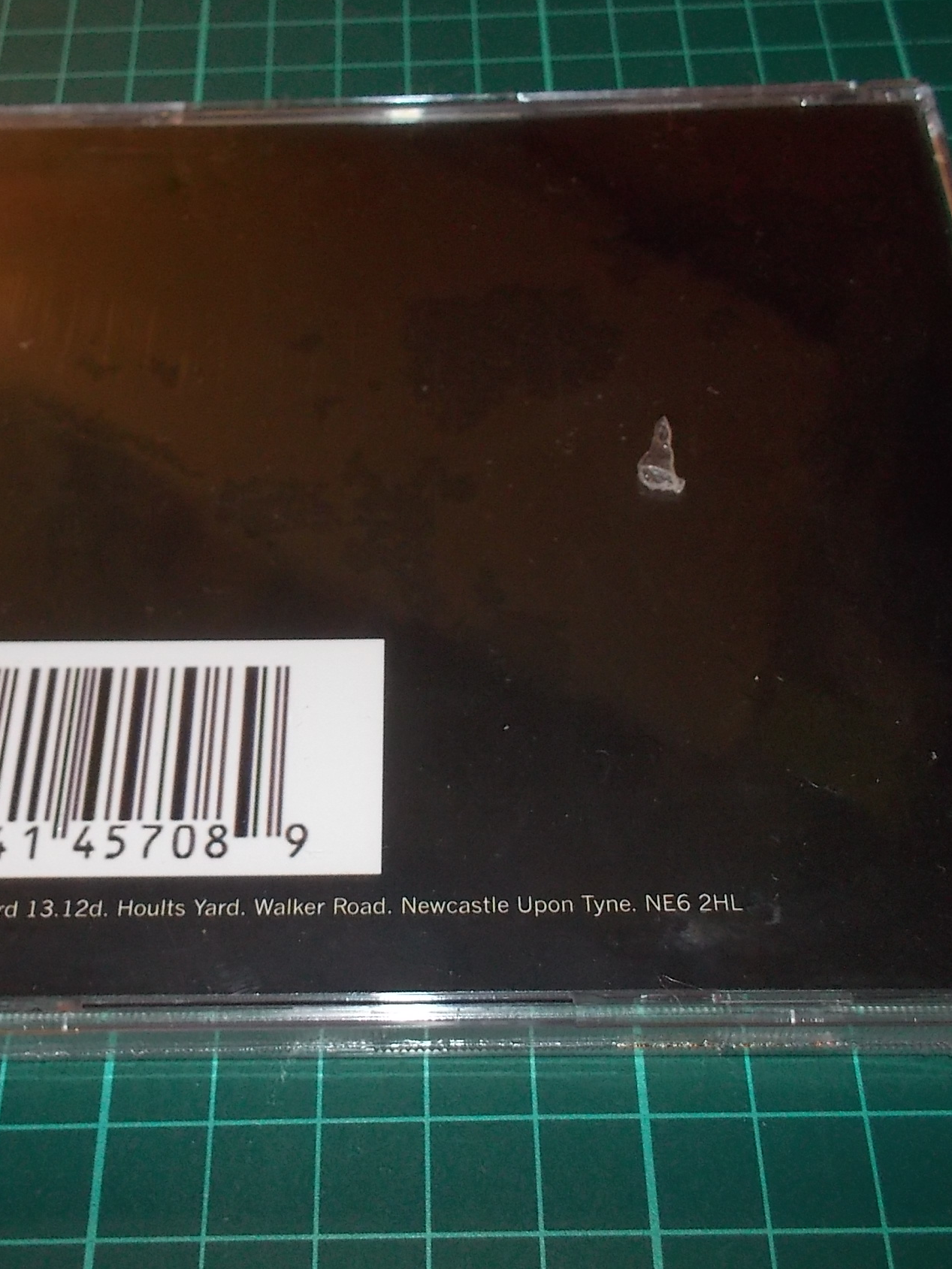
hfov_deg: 36.7
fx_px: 1430
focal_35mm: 39
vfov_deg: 47.9
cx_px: 401
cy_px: 632
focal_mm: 4.1
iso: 200
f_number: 3.3
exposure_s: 1/30
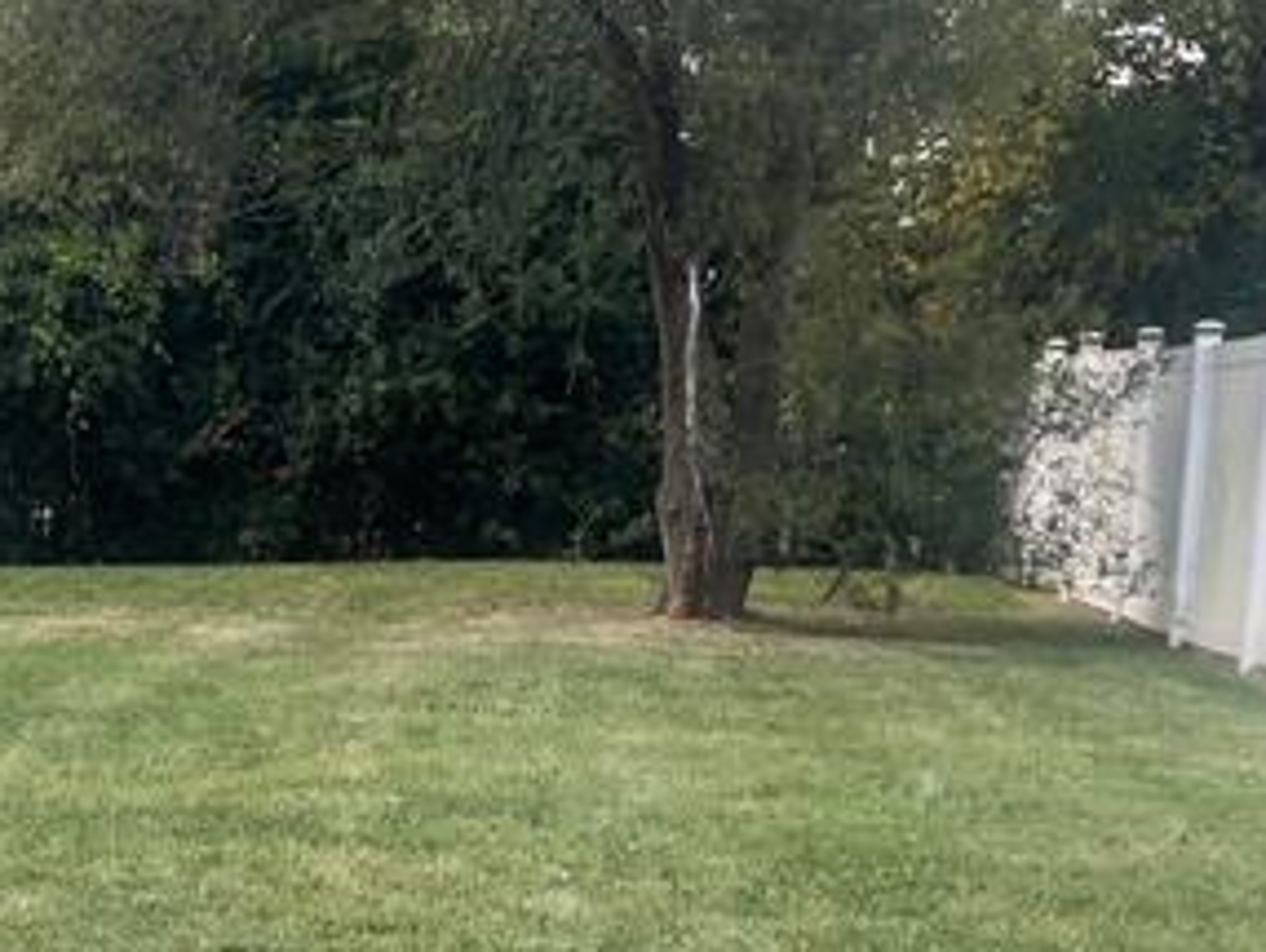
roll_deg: -1.0
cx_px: -606
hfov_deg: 18.7
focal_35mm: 93
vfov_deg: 15.6
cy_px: 961
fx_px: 3404
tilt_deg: -7.1
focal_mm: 5.1
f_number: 1.6
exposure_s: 1/432
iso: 50
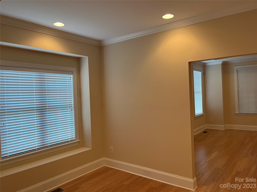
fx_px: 193
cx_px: 128
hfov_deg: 67.3
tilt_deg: -0.6
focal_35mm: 26
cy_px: 96
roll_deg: +2.3
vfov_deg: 53.1
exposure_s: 1/60
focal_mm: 5.1
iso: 80
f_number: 1.6
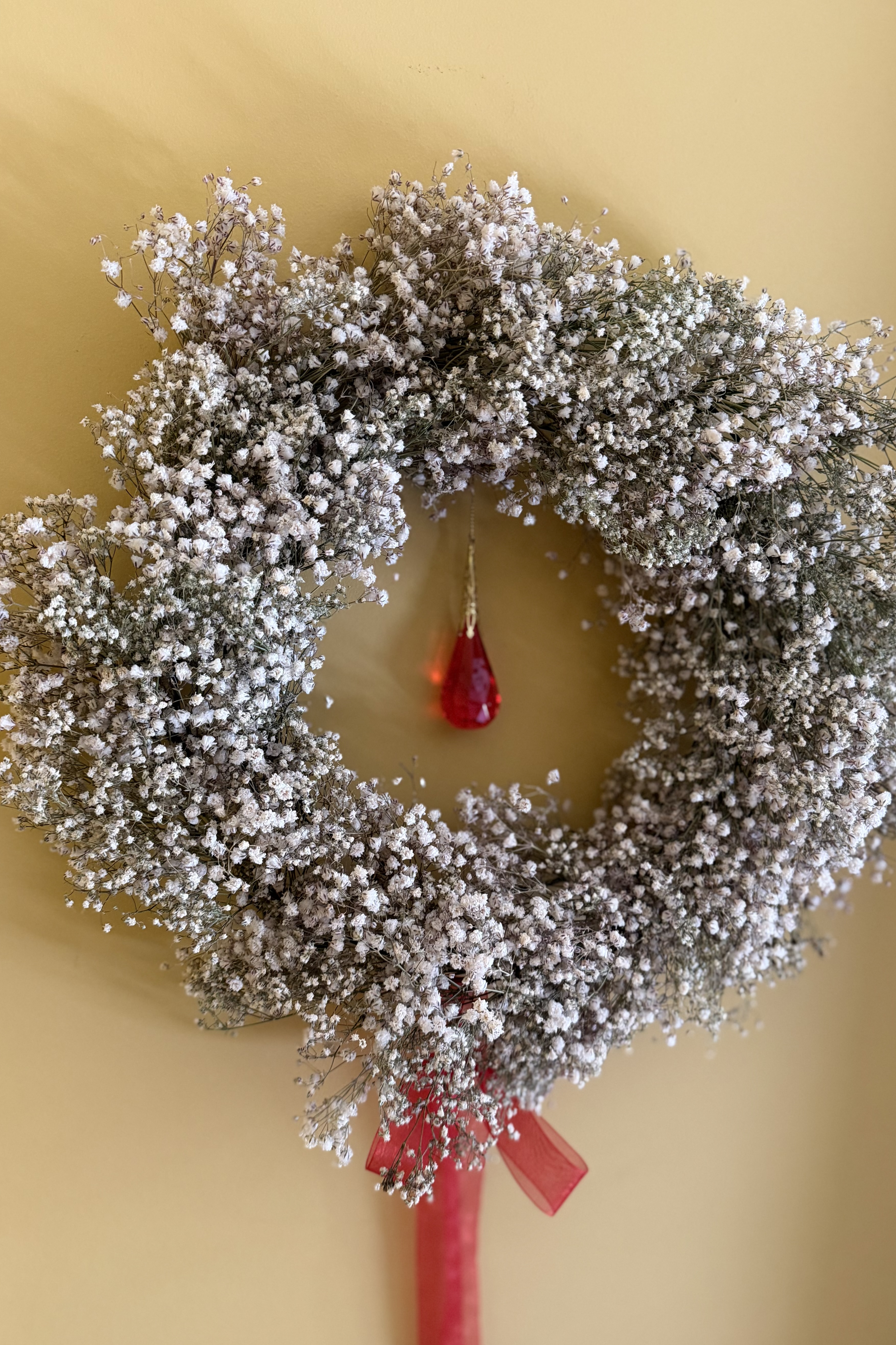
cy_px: 694
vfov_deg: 67.4
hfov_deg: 47.9
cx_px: 473
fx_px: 1008
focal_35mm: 27
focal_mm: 6.76
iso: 320
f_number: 1.78
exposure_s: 1/60
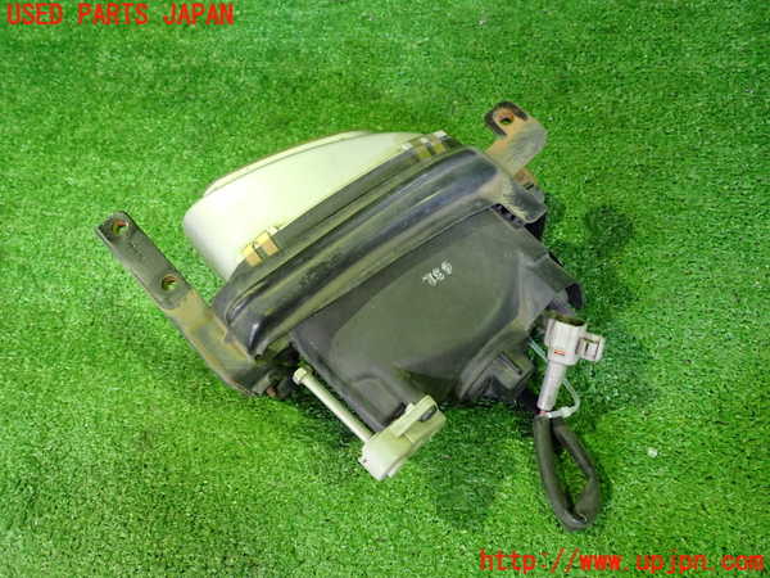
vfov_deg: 46.8
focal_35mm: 30
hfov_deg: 60.0
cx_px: 385
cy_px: 289
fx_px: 667
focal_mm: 5.4
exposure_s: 1/30
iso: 800
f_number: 2.3
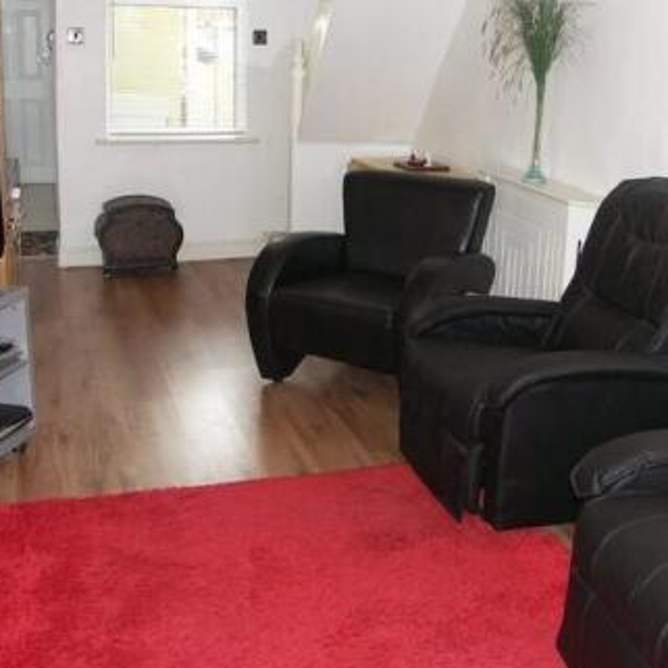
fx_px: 982
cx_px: 409
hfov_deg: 37.4
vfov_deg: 37.5
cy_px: 322
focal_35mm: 45
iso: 200
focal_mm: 7.2
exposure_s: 1/50
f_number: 2.8
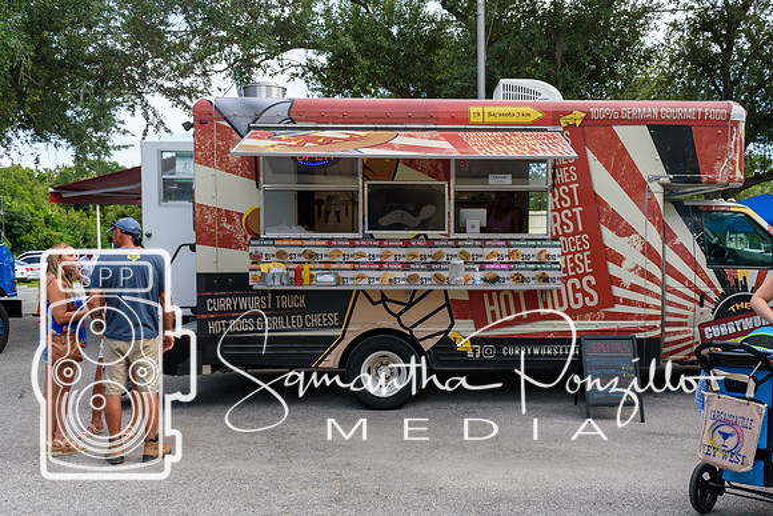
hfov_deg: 53.4
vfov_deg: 37.2
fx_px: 766
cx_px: 432
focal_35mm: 36
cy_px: 289
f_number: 8
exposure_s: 1/250
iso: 280
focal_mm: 18
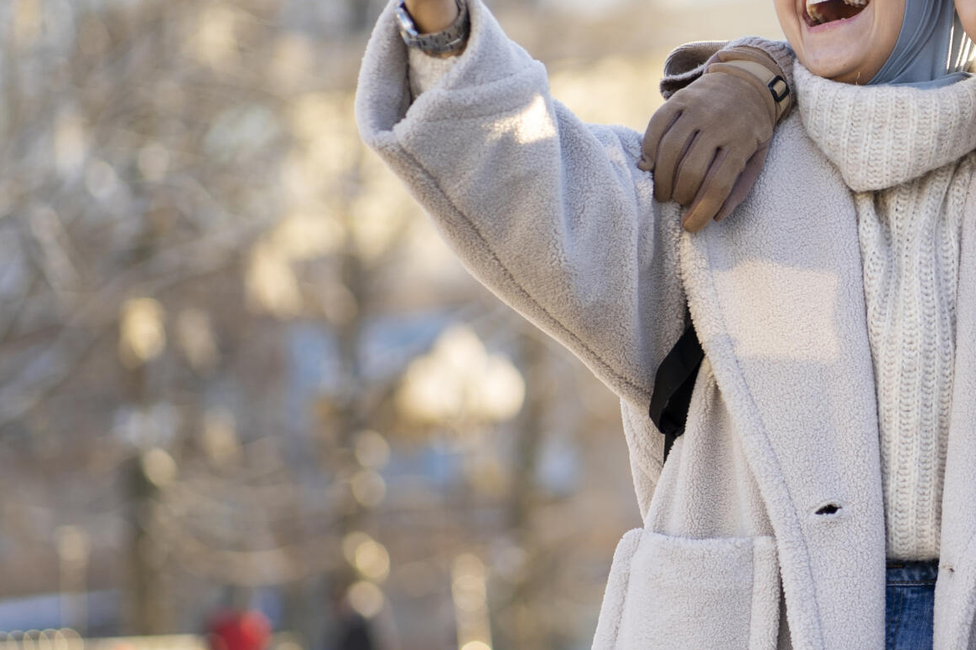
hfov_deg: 10.9
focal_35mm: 187
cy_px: 264
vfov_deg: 7.3
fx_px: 5069
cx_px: 961
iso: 100
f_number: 2.5
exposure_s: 1/400
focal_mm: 85
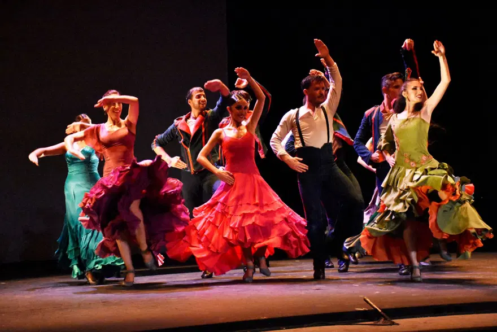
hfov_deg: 24.2
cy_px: 166
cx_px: 248
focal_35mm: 84
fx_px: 1160
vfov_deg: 16.3
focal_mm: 56
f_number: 4.8
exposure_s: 1/200
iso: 10000
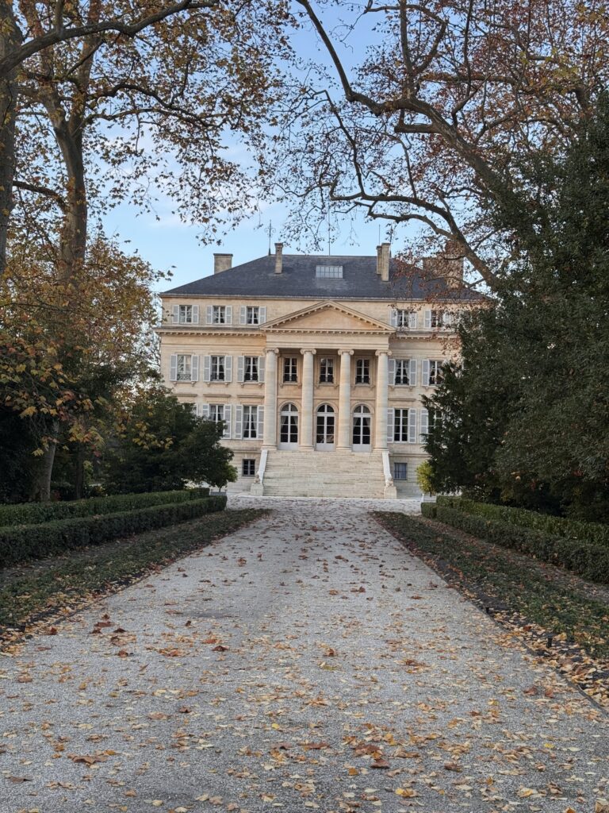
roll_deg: -1.0
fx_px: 1126
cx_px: 304
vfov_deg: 39.7
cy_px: 406
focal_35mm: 48
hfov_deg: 30.3
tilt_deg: +2.3
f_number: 1.78
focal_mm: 6.76
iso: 64
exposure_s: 1/121
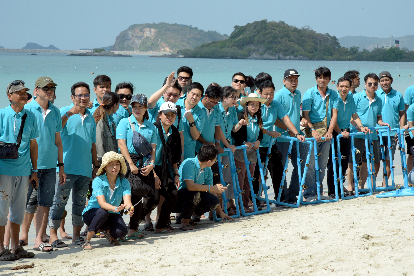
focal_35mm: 120
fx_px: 1380
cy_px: 138
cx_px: 207
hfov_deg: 17.1
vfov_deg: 11.4
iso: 400
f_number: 13
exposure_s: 1/320
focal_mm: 120
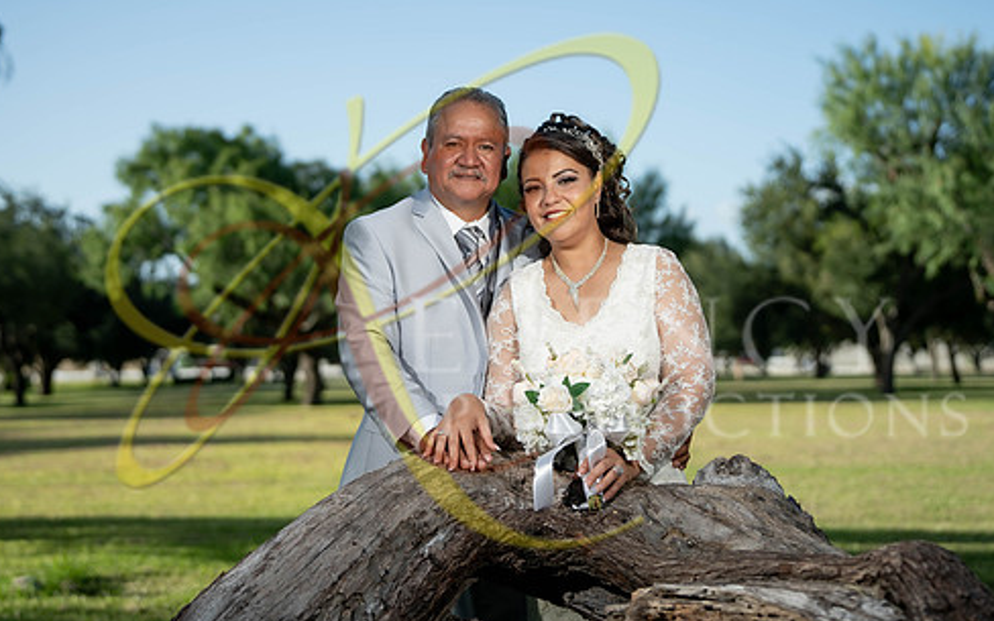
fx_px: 1707
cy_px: 292
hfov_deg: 32.5
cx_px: 497
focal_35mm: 63
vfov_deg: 20.6
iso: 160
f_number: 2.2
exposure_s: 1/2500
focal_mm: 52
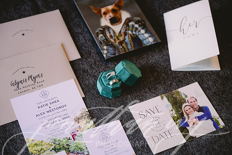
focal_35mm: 70
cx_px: 116
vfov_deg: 19.4
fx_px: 451
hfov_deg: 28.9
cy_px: 78
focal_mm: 70
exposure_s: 1/250
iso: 800
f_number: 3.2
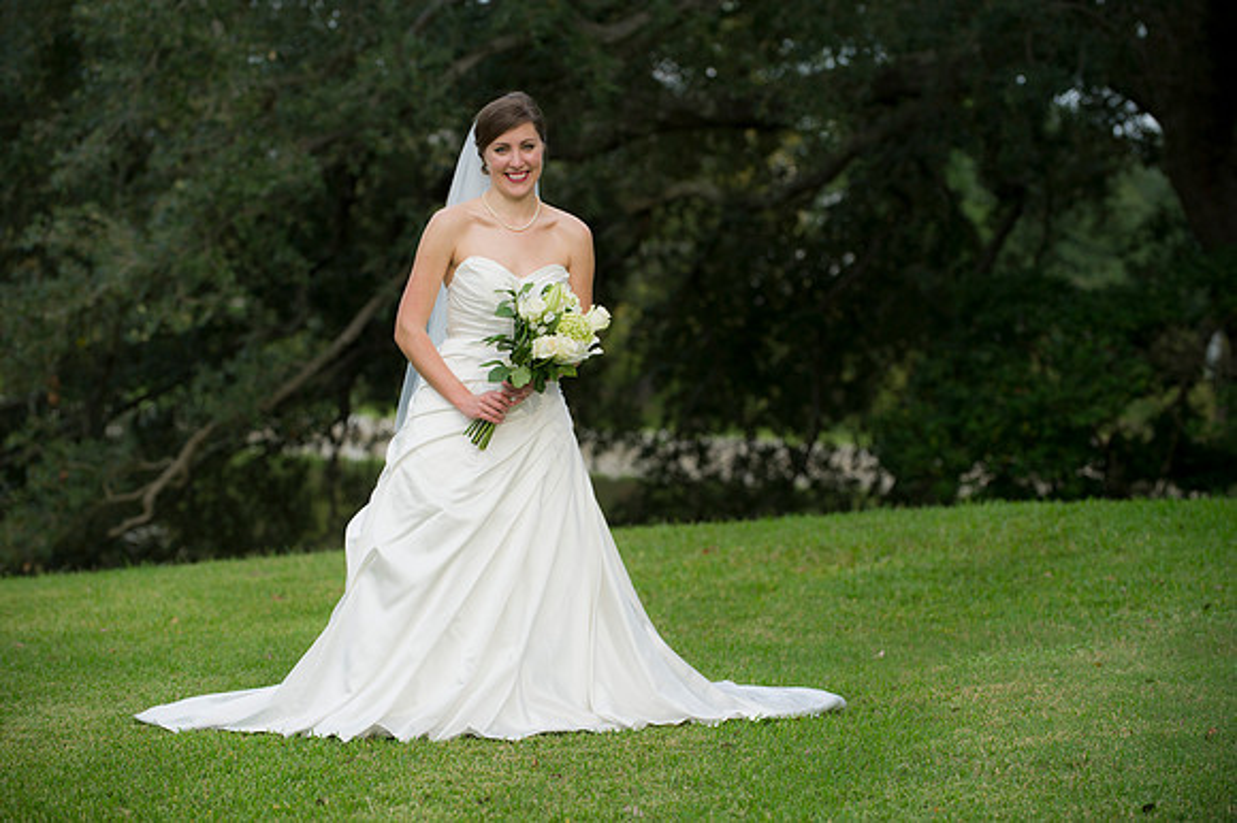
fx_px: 3983
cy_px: 412
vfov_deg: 11.8
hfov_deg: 17.7
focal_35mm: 116
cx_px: 618
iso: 320
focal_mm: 116
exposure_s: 1/640
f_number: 3.5
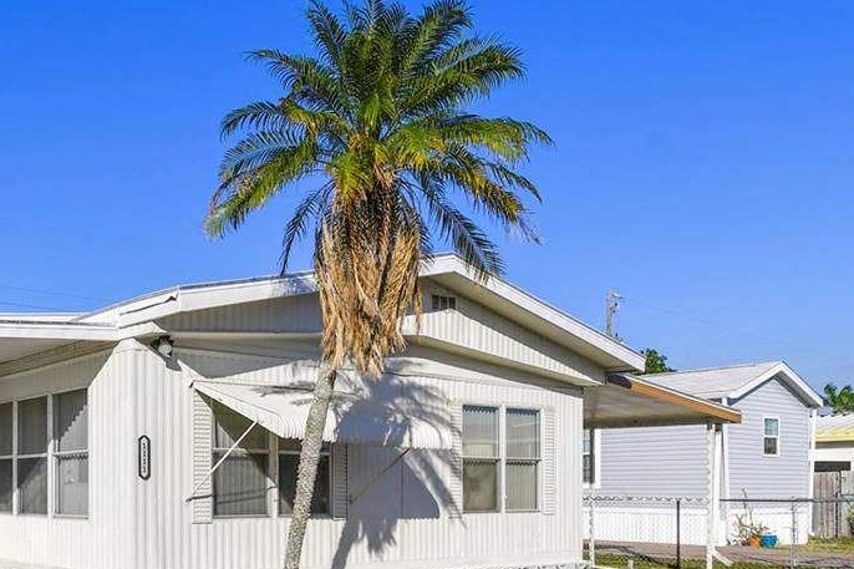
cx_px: 132
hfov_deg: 50.1
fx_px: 830
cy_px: 492
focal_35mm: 35
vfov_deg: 36.0
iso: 100
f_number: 7.1
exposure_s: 1/1000
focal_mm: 10
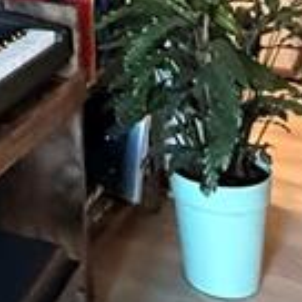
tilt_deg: -3.4
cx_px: -127
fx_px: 918
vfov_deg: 16.6
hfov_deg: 17.2
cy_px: -184
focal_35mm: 93
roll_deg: +2.0
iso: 1250
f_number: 2.2
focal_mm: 2.22
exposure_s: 1/60
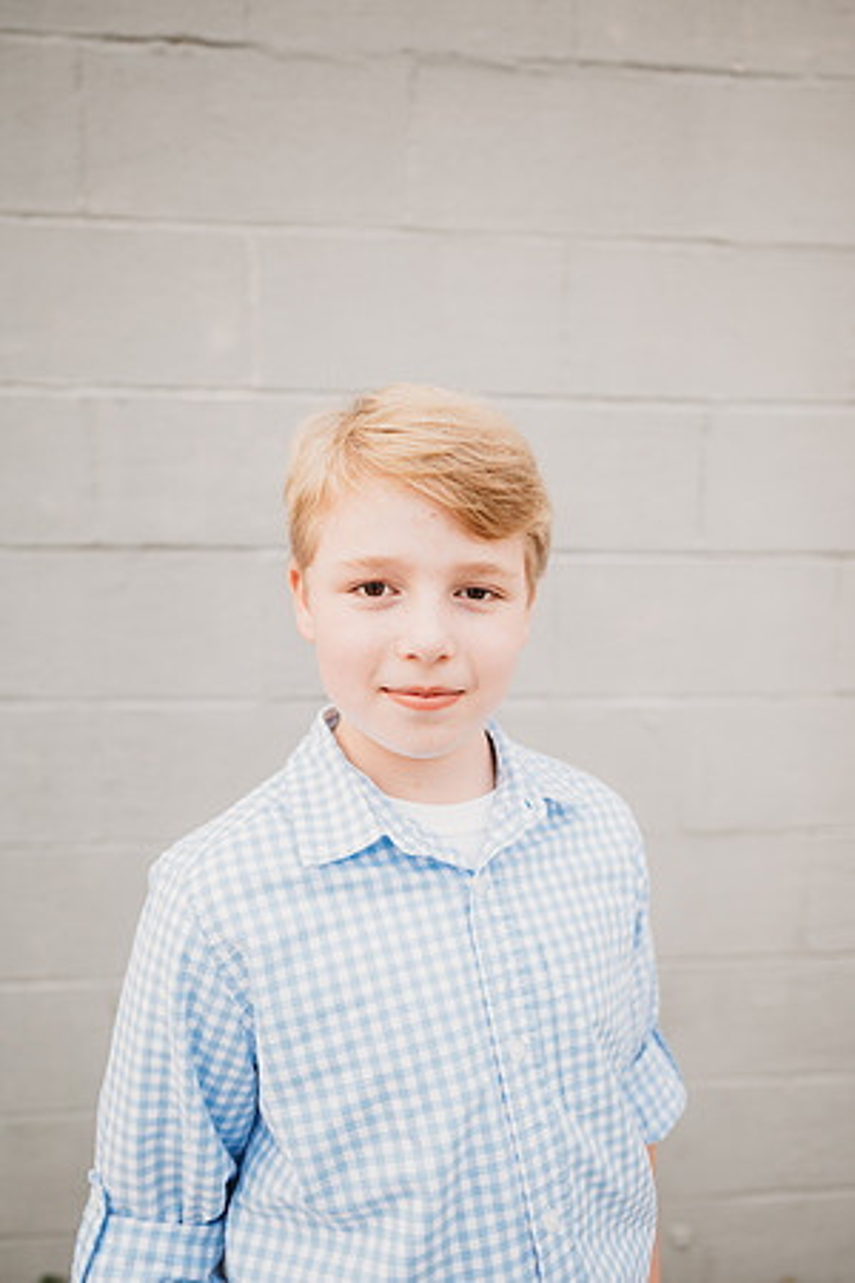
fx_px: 855
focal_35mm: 24
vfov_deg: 73.7
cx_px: 428
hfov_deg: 53.1
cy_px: 642
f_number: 2.5
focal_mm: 24
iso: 320
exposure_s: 1/250
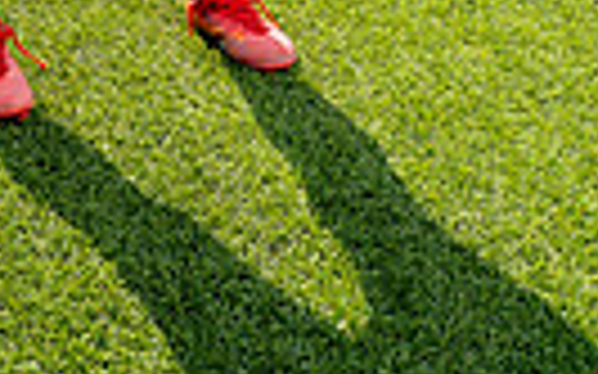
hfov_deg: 20.4
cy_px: -590
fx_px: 1629
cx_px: 72
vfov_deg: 10.7
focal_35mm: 100
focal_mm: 29
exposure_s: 1/250
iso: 320
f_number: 11
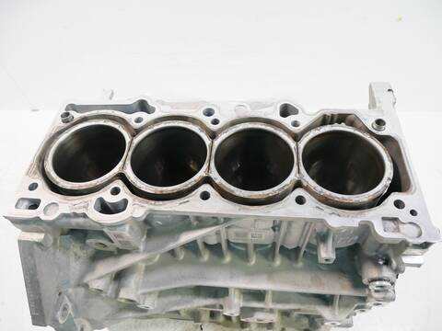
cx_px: 221
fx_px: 332
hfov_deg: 67.3
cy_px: 166
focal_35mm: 26
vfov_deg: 53.1
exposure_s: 1/60
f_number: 3.5
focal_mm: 13
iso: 400
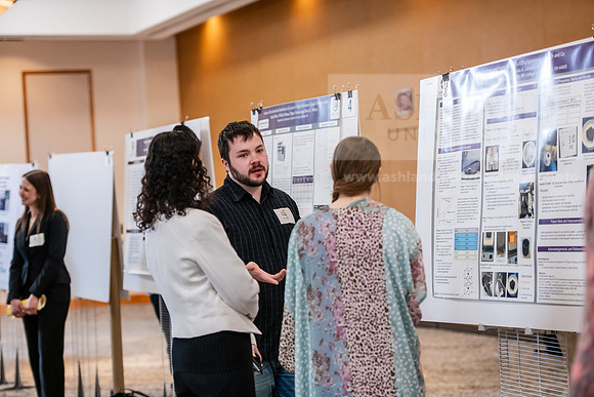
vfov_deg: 14.0
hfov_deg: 20.8
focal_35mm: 98
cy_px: 198
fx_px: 1617
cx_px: 297
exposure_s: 1/200
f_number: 3.2
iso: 2000
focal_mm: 98
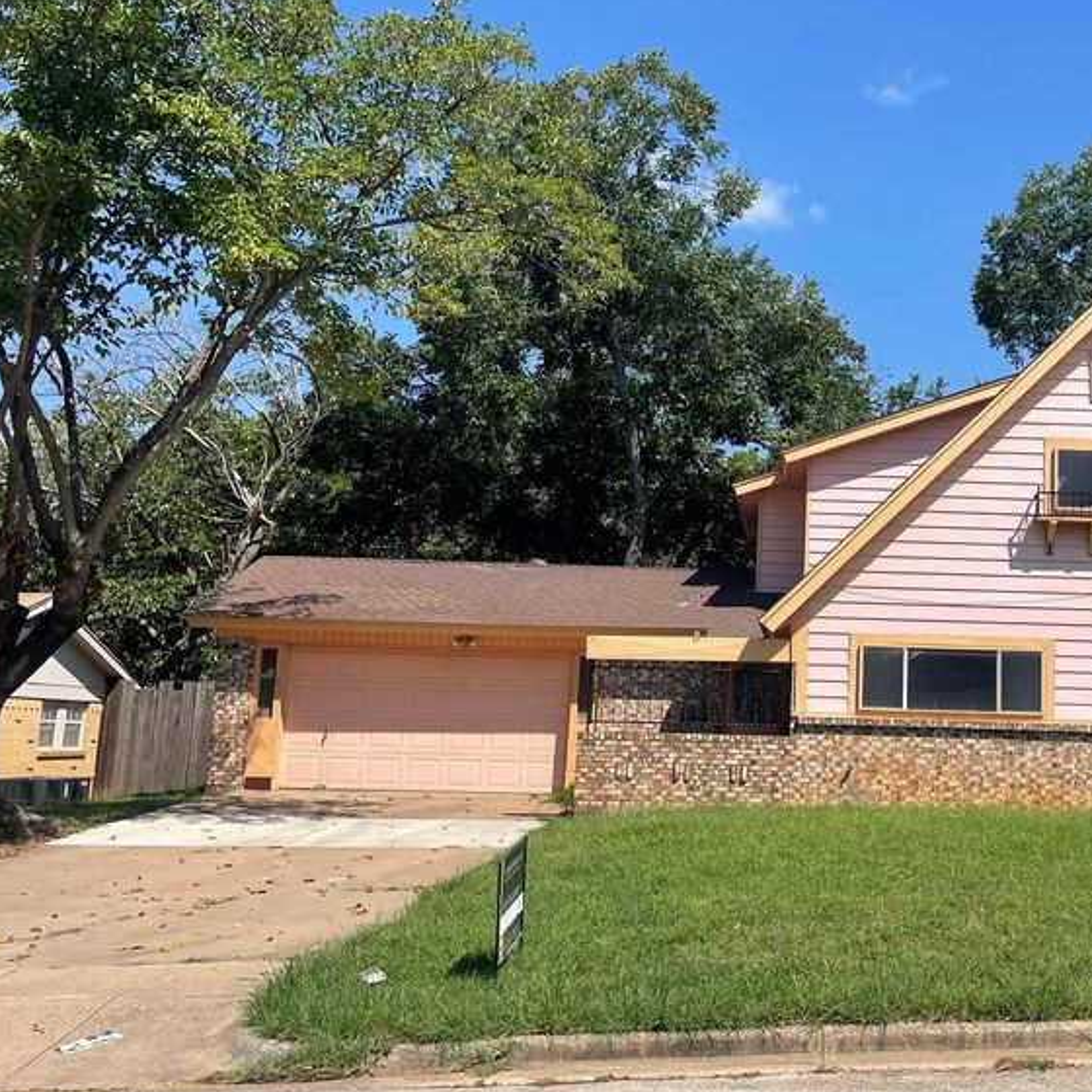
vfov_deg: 40.0
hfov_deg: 38.7
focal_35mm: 42
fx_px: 1499
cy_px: 521
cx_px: 856
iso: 32
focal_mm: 4.2
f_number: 1.6
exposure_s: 1/3731
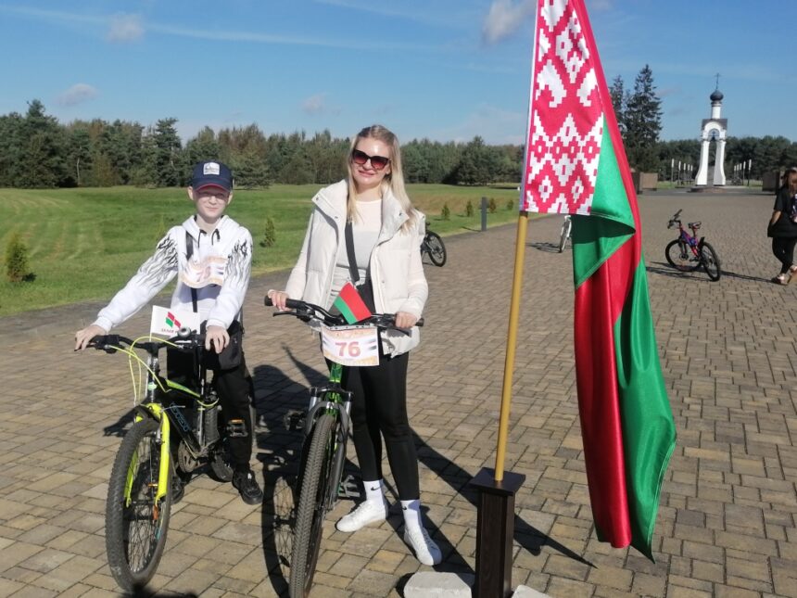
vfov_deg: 42.9
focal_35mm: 33
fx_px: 760
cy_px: 299
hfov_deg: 55.4
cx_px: 398
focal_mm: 5.3
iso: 50
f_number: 1.8
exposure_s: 1/2710
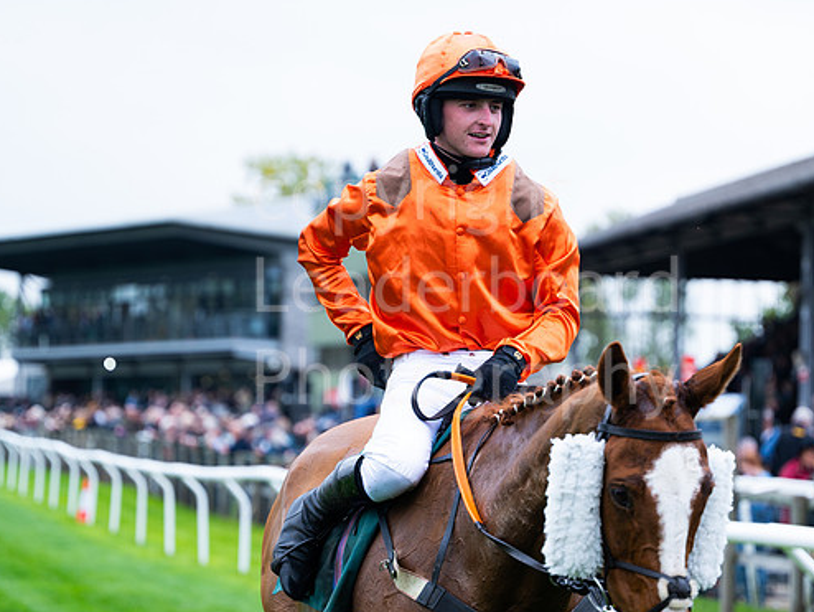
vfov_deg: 10.5
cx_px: 470
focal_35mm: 141
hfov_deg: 14.0
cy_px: 300
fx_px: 3317
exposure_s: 1/1000
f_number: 4
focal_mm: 125
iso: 800
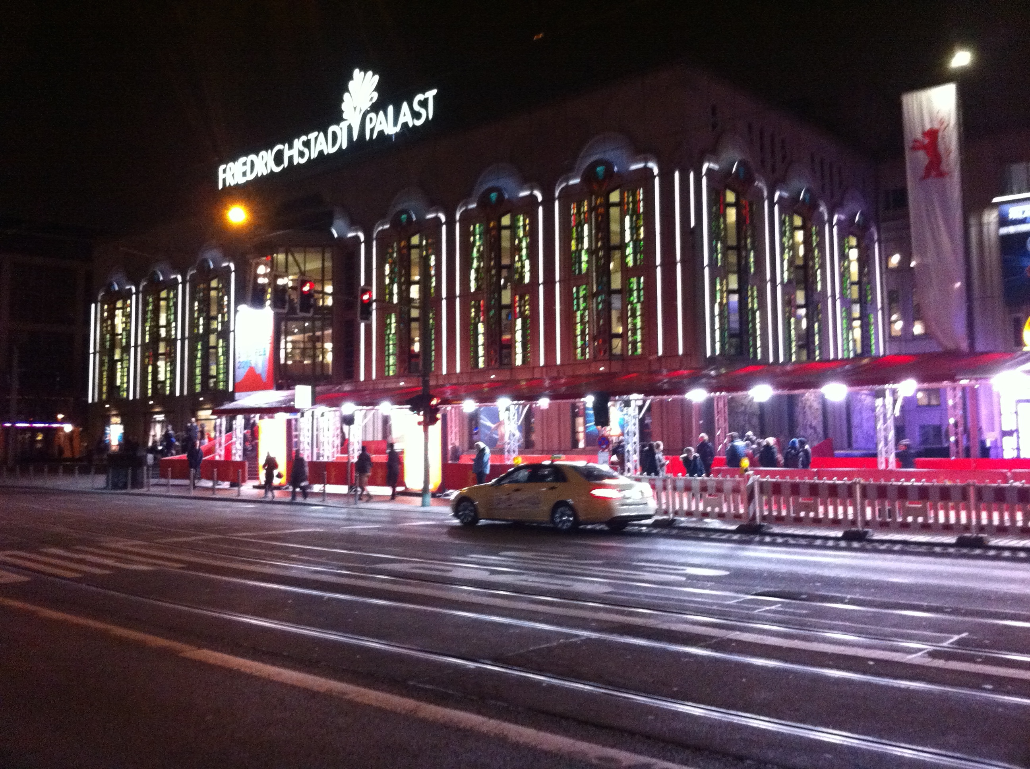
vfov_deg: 40.6
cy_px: 384
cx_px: 515
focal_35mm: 35
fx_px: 1040
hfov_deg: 52.7
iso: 640
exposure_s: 1/15
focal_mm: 3.85
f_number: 2.8
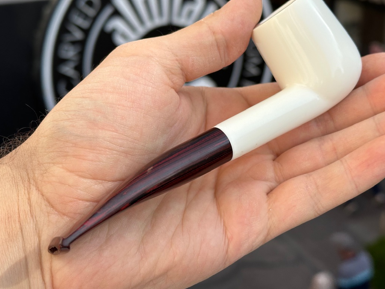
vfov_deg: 24.4
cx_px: 207
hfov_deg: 32.2
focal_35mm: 60
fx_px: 667
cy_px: 123
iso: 64
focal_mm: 6.86
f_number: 1.78
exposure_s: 1/1815
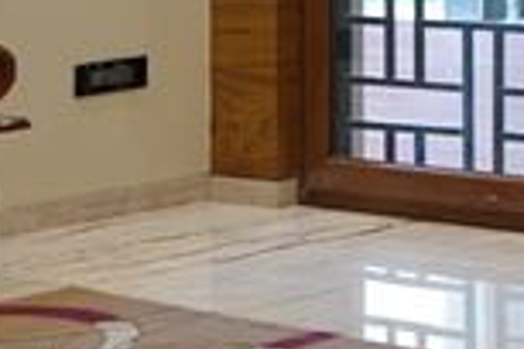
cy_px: -488
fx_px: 2663
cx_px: 1305
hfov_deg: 9.8
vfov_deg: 7.1
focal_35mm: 183
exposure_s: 1/160
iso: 1000
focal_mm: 28
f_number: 4
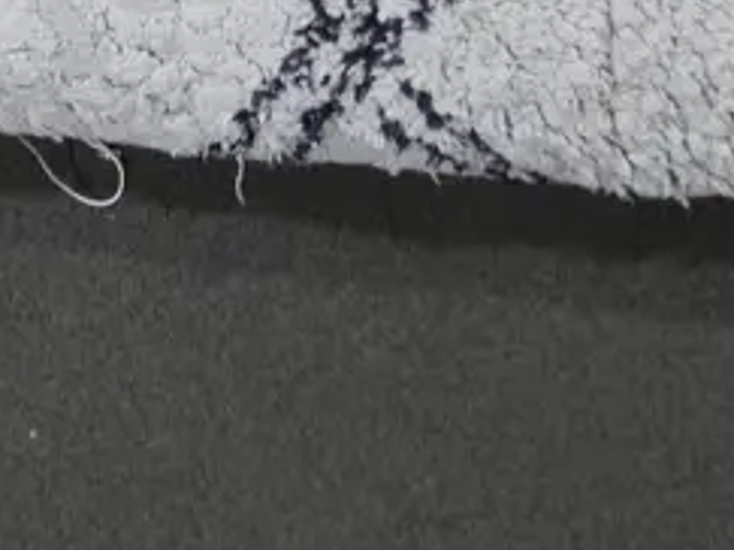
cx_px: 42
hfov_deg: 16.4
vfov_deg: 12.4
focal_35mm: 118
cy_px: 17
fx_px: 2501
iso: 200
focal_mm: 14
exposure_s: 1/100
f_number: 3.5
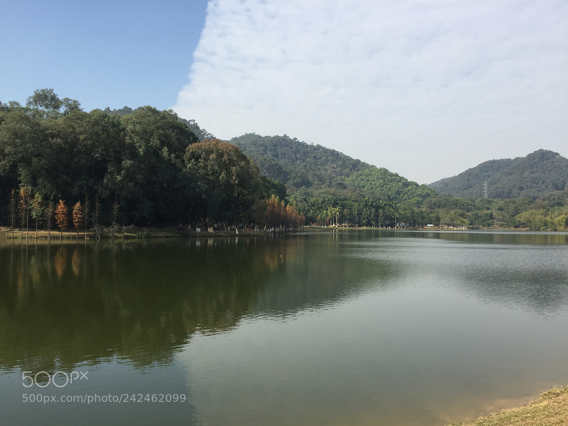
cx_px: 284
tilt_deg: +0.9
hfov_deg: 61.7
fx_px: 476
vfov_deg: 48.2
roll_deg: -0.2
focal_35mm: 29
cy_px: 213
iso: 32
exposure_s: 1/1582
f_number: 2.2
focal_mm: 4.15
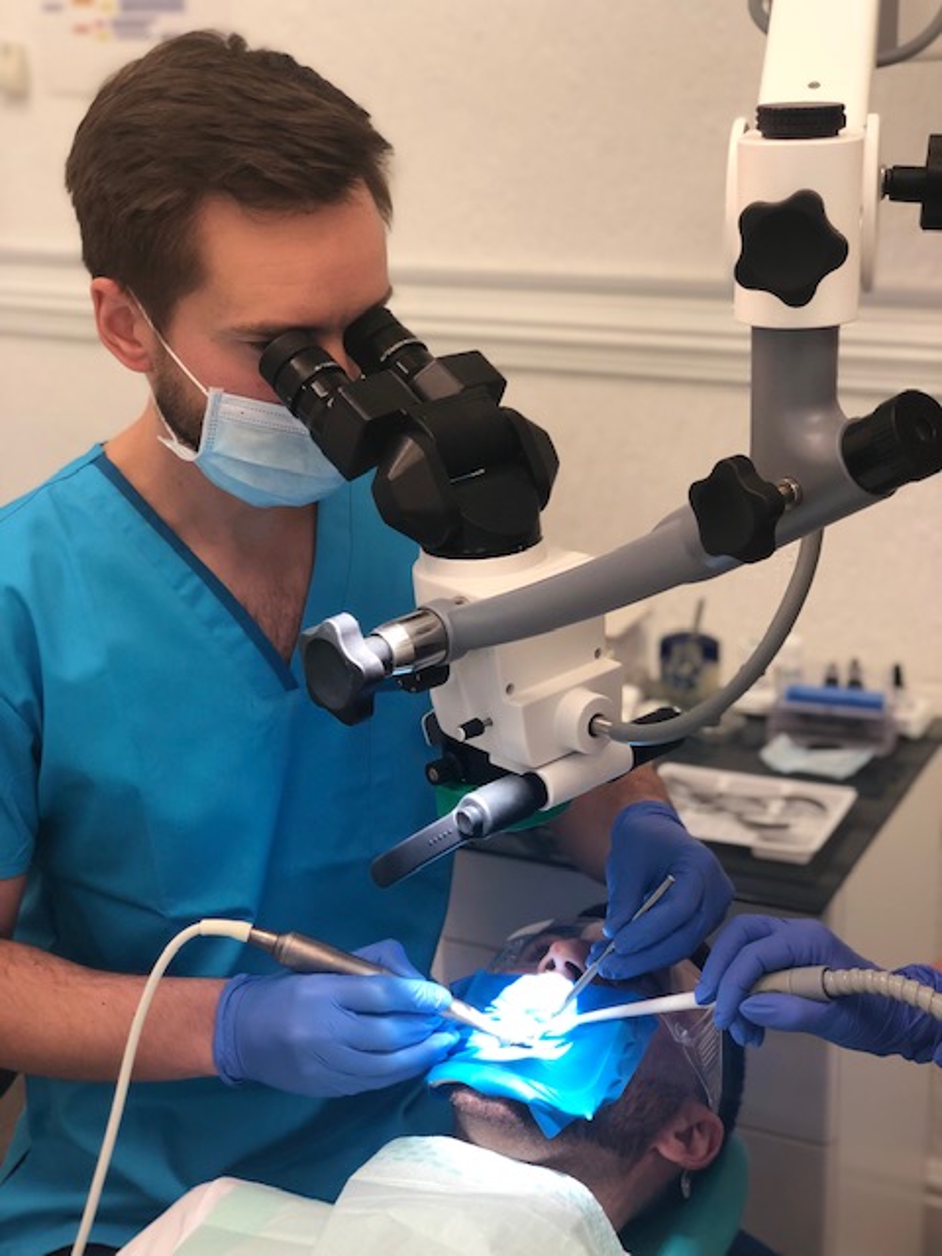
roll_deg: +1.1
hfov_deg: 28.0
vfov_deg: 36.8
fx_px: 1887
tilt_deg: -17.7
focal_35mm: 52
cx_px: 471
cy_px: 628
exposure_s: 1/50
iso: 50
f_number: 2.4
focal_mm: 6
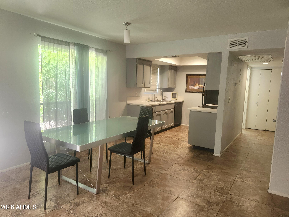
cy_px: 108
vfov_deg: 58.9
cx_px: 144
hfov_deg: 73.9
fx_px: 192
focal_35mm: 23
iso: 500
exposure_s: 1/120
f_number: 1.8
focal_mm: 5.54
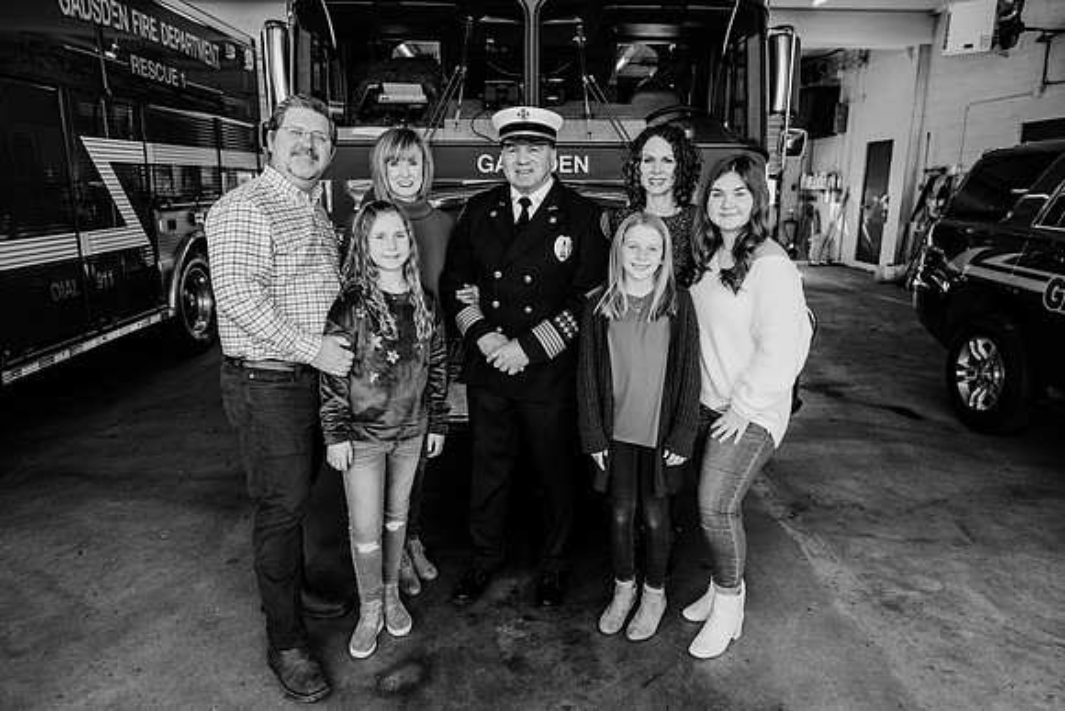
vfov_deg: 53.2
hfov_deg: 73.7
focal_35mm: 24
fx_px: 710
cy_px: 356
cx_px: 532
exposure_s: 1/250
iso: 250
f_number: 3.2
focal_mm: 24
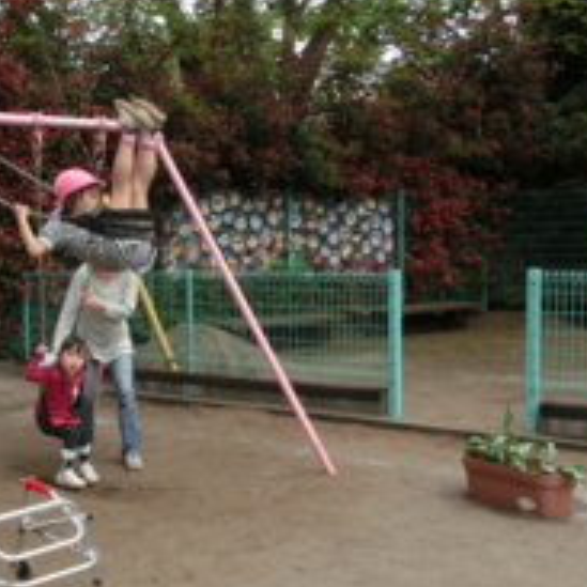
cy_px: 382
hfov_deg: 28.7
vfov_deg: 29.4
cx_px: 96
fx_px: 1113
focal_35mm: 58
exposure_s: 1/250
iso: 80
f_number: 3.5
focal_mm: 5.36
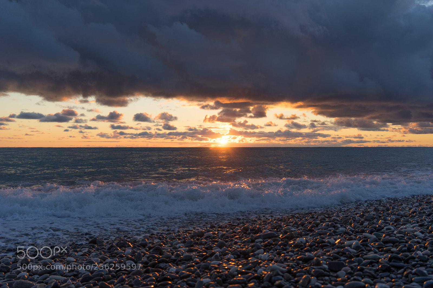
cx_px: 216
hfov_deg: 54.4
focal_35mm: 35
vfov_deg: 37.9
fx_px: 421
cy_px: 144
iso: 100
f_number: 7.1
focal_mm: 35
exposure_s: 1/100
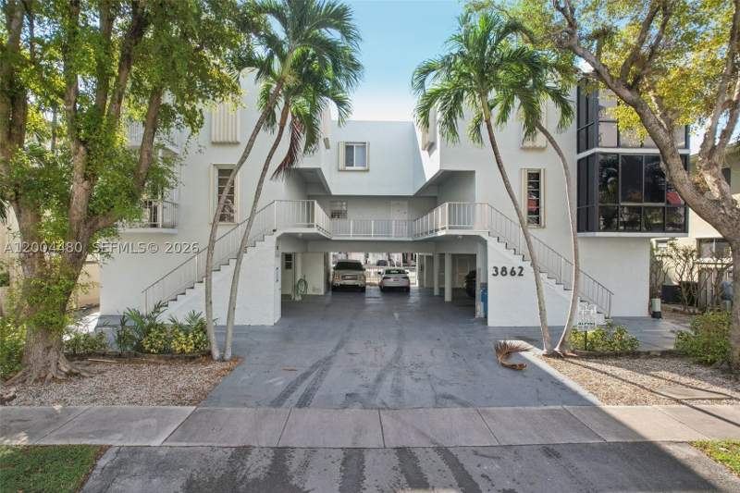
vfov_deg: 57.2
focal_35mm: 22
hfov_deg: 78.6
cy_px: 246
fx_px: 452
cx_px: 370
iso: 100
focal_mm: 8.38
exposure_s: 1/160
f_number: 2.8
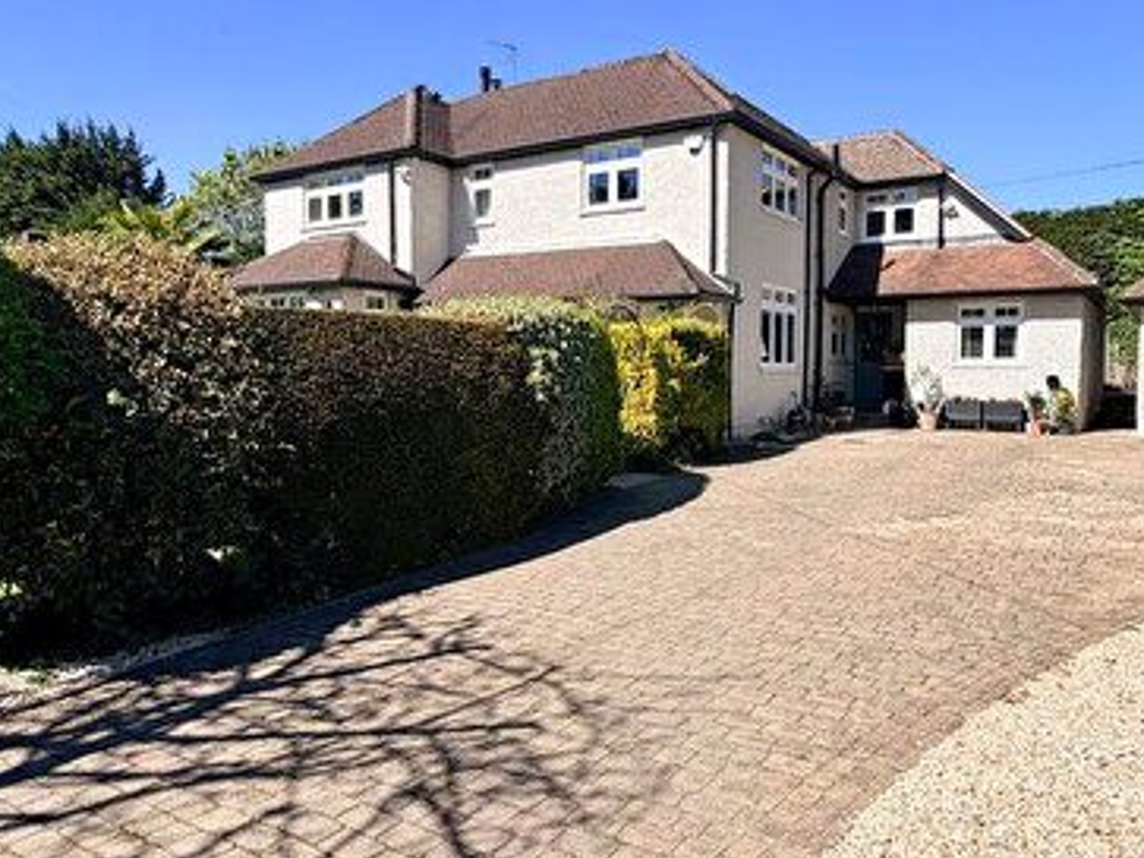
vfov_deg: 51.3
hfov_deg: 65.3
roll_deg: -0.3
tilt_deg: -2.9
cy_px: 408
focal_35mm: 27
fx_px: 892
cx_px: 596
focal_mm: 2.22
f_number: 2.2
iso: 20
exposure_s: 1/789
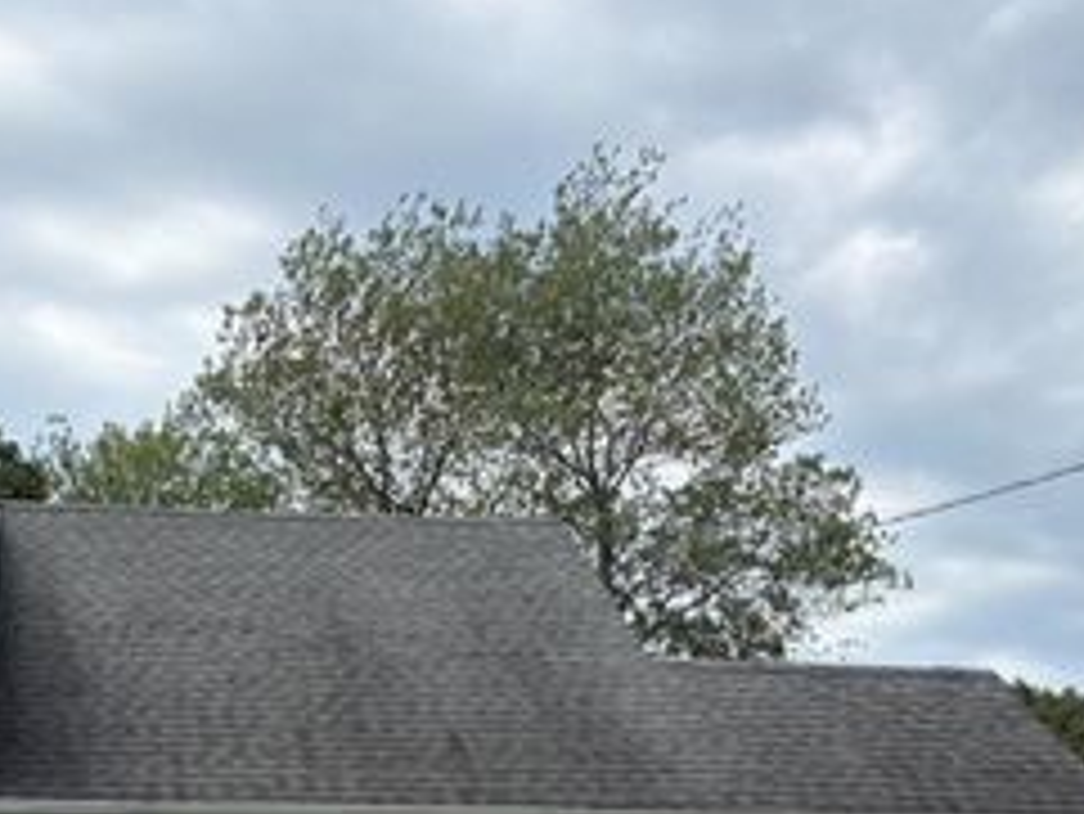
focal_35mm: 54
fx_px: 1692
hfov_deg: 34.6
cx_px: 243
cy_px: 785
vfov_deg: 25.9
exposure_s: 1/3831
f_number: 1.6
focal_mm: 5.96
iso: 50
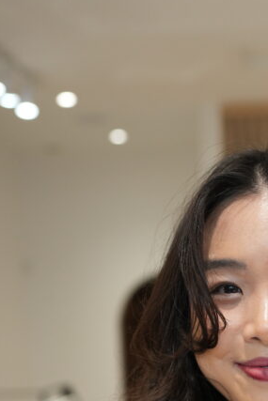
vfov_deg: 23.0
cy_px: 416
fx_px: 937
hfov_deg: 15.9
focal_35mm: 84
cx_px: 273
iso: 1000
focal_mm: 35
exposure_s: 1/320
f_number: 2.5
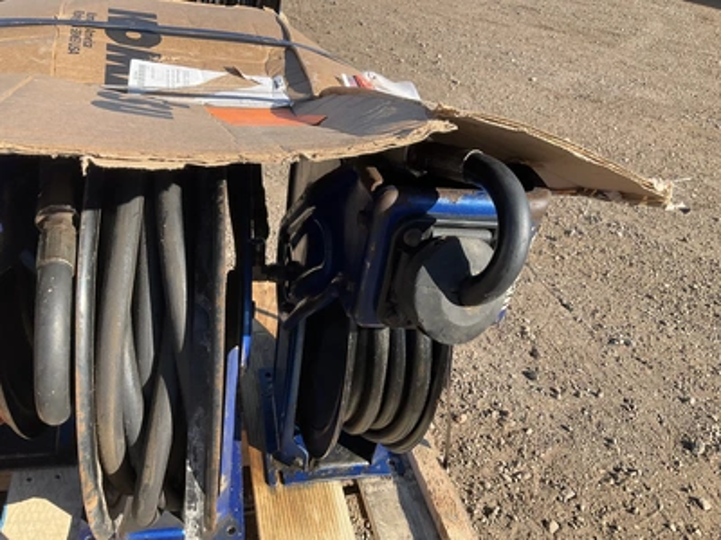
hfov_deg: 61.7
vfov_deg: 48.2
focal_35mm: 29
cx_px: 360
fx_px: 604
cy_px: 270
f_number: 1.8
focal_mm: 3
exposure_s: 1/842
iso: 25
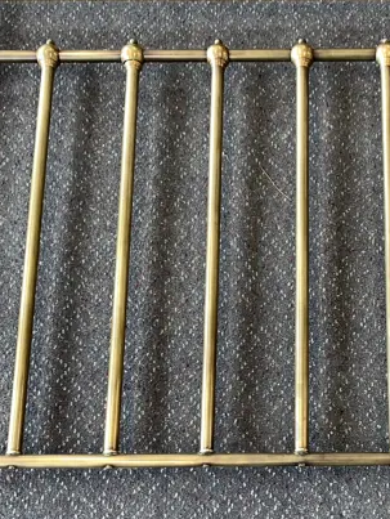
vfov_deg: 28.9
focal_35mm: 66
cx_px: 324
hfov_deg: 21.9
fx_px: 990
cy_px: 390
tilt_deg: -72.6
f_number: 1.8
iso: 80
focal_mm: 4.25
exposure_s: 1/100
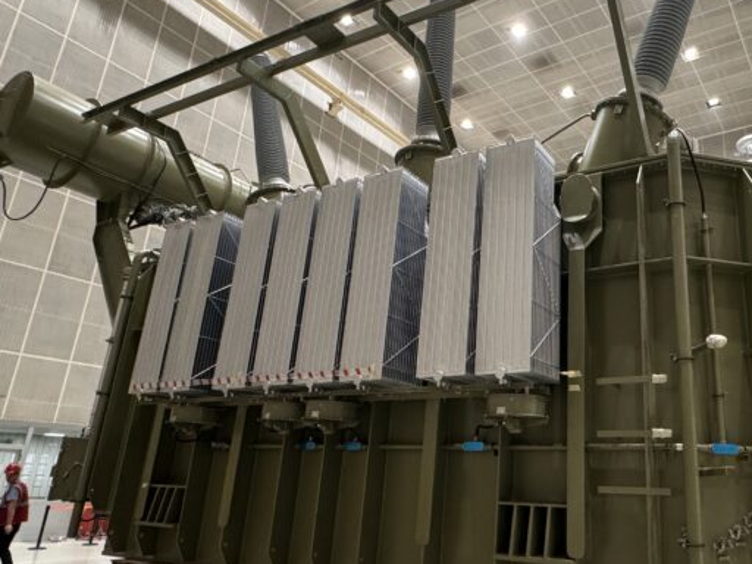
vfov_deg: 49.7
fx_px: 608
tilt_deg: +17.6
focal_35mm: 28
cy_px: 288
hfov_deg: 61.2
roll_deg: -2.8
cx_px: 529
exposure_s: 1/50
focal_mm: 2.22
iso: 500
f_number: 2.2
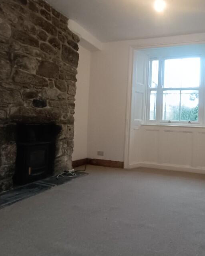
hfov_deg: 53.8
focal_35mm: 25
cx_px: 157
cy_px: 119
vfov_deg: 68.0
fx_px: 190
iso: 531
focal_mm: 1.66
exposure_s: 1/50
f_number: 2.2
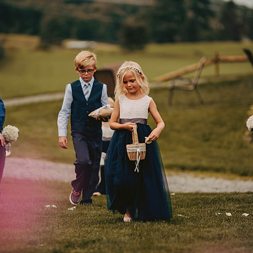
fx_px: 2125
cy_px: 127
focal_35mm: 257
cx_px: 123
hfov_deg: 6.8
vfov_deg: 6.8
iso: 200
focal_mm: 200
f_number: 2.8
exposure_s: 1/1600
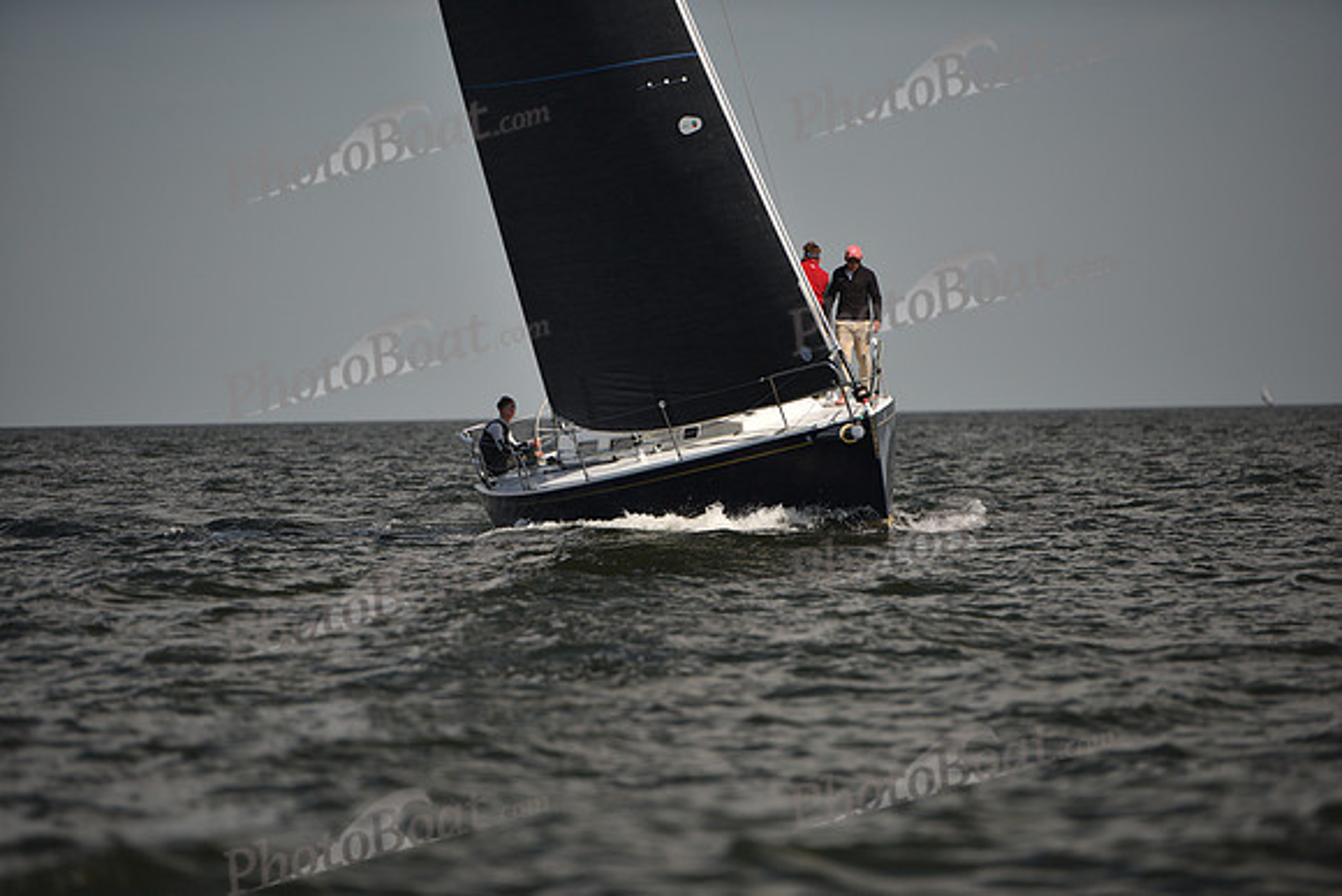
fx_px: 7457
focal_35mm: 200
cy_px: 448
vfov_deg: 6.9
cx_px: 671
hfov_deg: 10.3
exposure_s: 1/3200
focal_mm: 200
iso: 250
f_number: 2.8
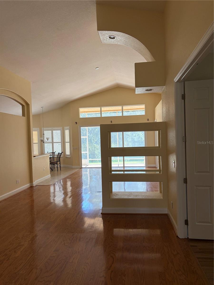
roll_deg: +2.7
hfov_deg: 53.1
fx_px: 214
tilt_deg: -2.0
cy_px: 142
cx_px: 107
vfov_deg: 67.3
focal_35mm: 26
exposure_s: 1/161
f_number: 1.6
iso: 100
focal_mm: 5.96
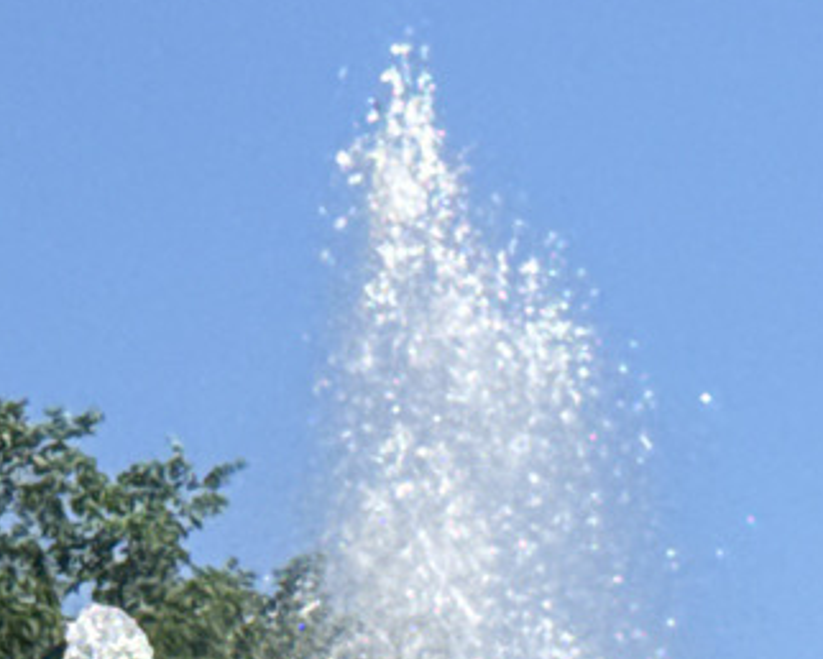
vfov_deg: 5.3
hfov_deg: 6.6
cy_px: 59
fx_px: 7092
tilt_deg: +17.2
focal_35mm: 291
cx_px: 184
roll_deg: +0.2
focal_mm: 6.76
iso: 64
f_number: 1.78
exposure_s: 1/4098
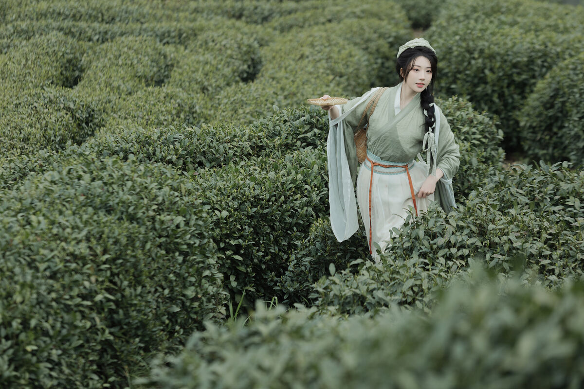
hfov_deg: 10.5
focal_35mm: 195
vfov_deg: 7.0
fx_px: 3163
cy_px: 194
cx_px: 292
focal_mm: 195
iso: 320
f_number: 4
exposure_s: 1/800
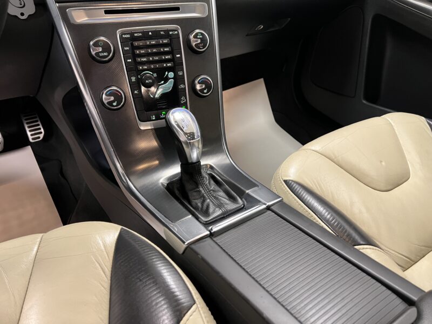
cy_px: 162
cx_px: 216
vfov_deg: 53.1
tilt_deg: -40.5
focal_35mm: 26
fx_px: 324
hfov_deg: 67.3
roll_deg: -5.7
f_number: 1.5
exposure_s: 1/33
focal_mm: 5.7
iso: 500
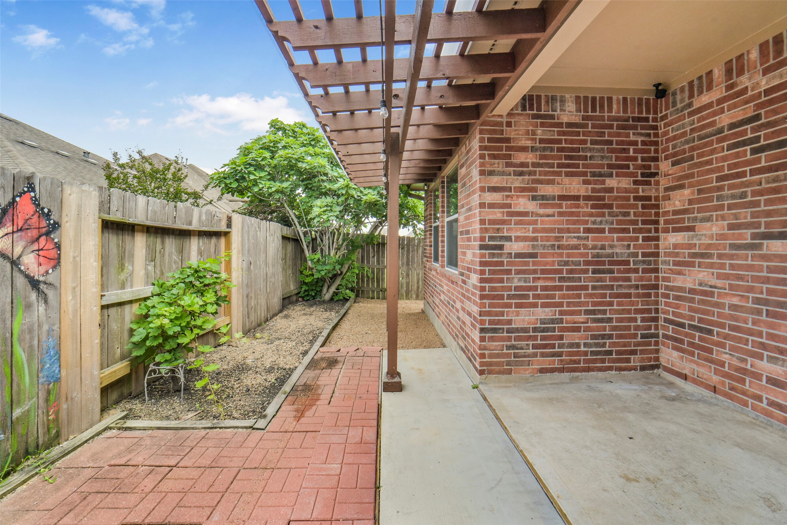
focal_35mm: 14
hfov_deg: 104.2
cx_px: 394
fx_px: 306
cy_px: 262
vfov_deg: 81.2
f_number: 11
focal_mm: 14
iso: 500
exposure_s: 1/200
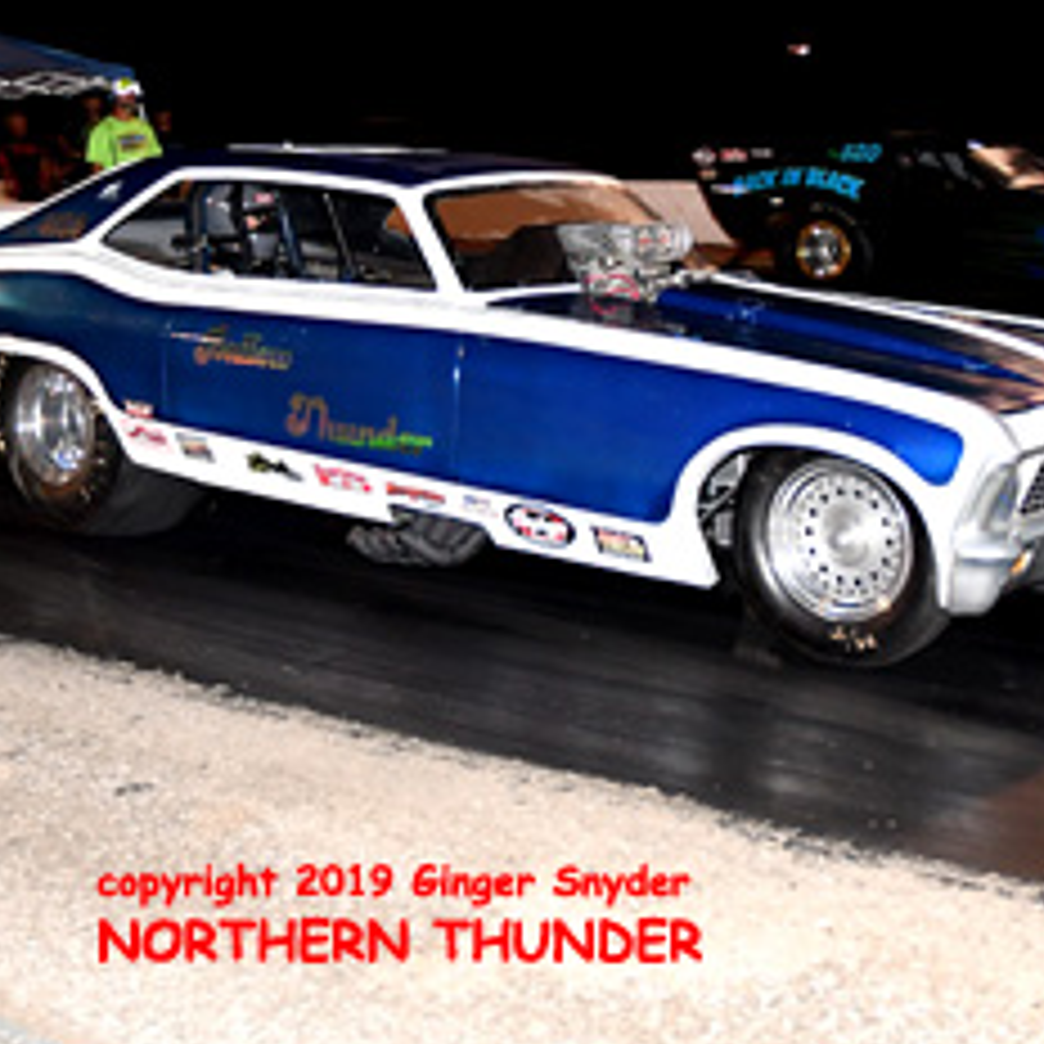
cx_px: 612
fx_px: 1501
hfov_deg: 38.2
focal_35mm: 44
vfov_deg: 37.7
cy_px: 310
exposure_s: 1/250
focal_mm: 16
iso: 1000
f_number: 2.8
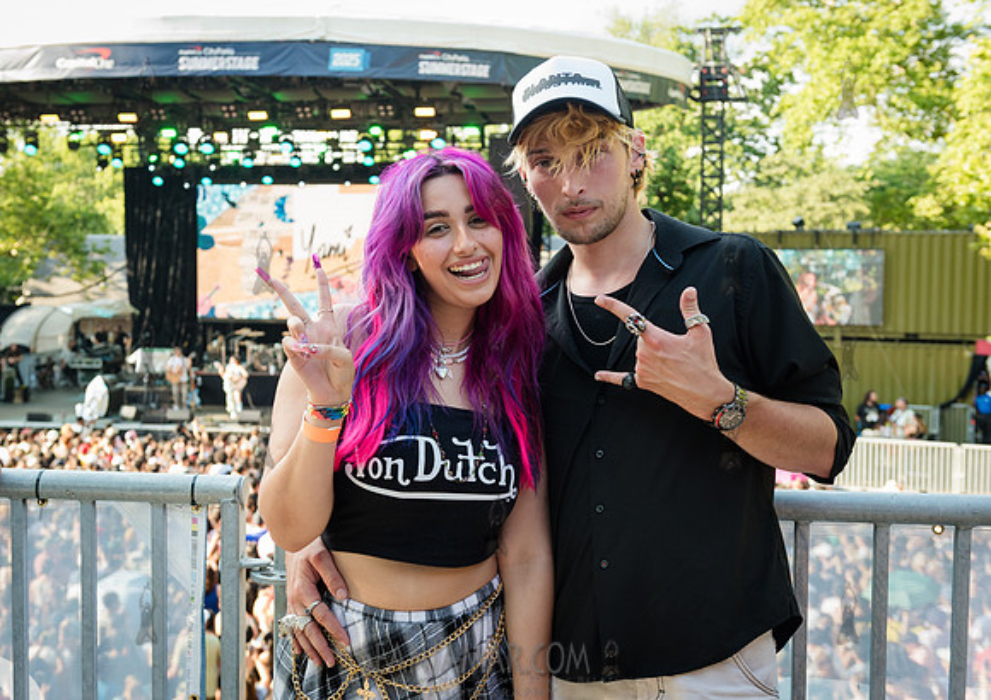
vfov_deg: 30.9
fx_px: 1265
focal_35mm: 45
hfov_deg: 42.7
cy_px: 320
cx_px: 422
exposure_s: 1/160
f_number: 4.5
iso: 500
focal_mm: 40
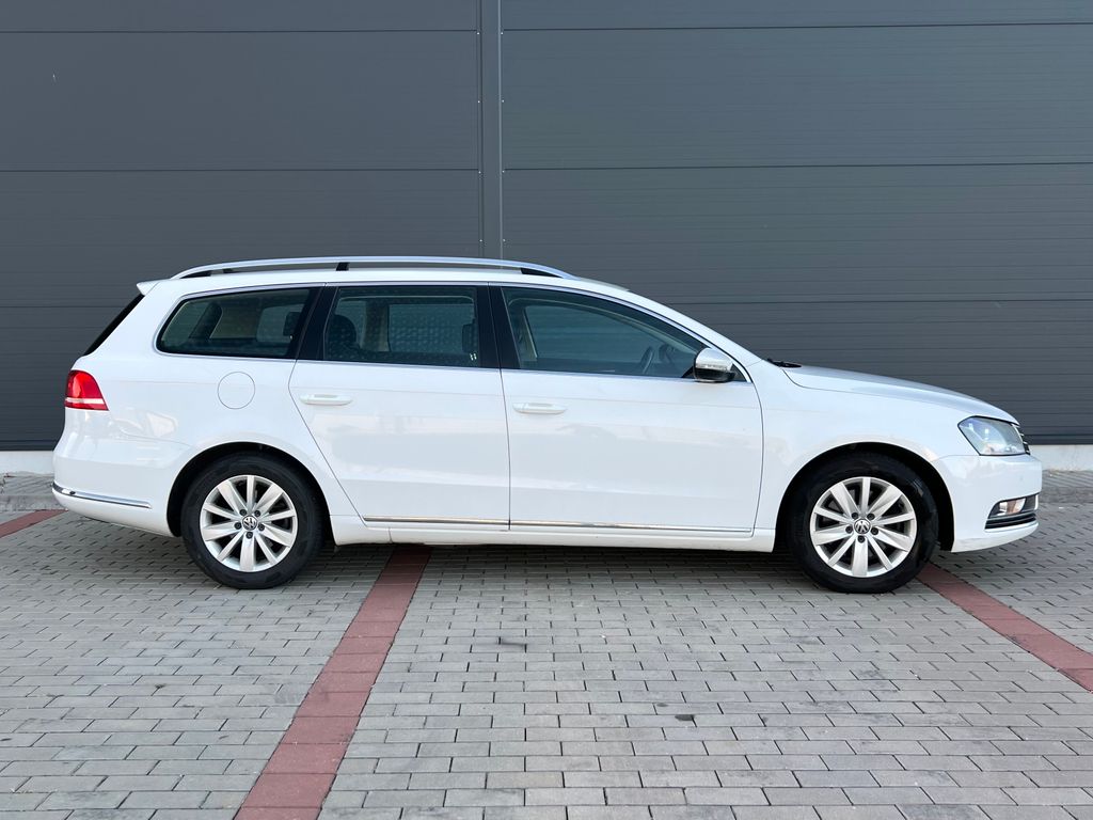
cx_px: 546
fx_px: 821
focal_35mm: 26
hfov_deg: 67.3
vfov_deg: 53.1
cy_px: 410
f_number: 1.5
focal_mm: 5.7
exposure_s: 1/184
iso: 40
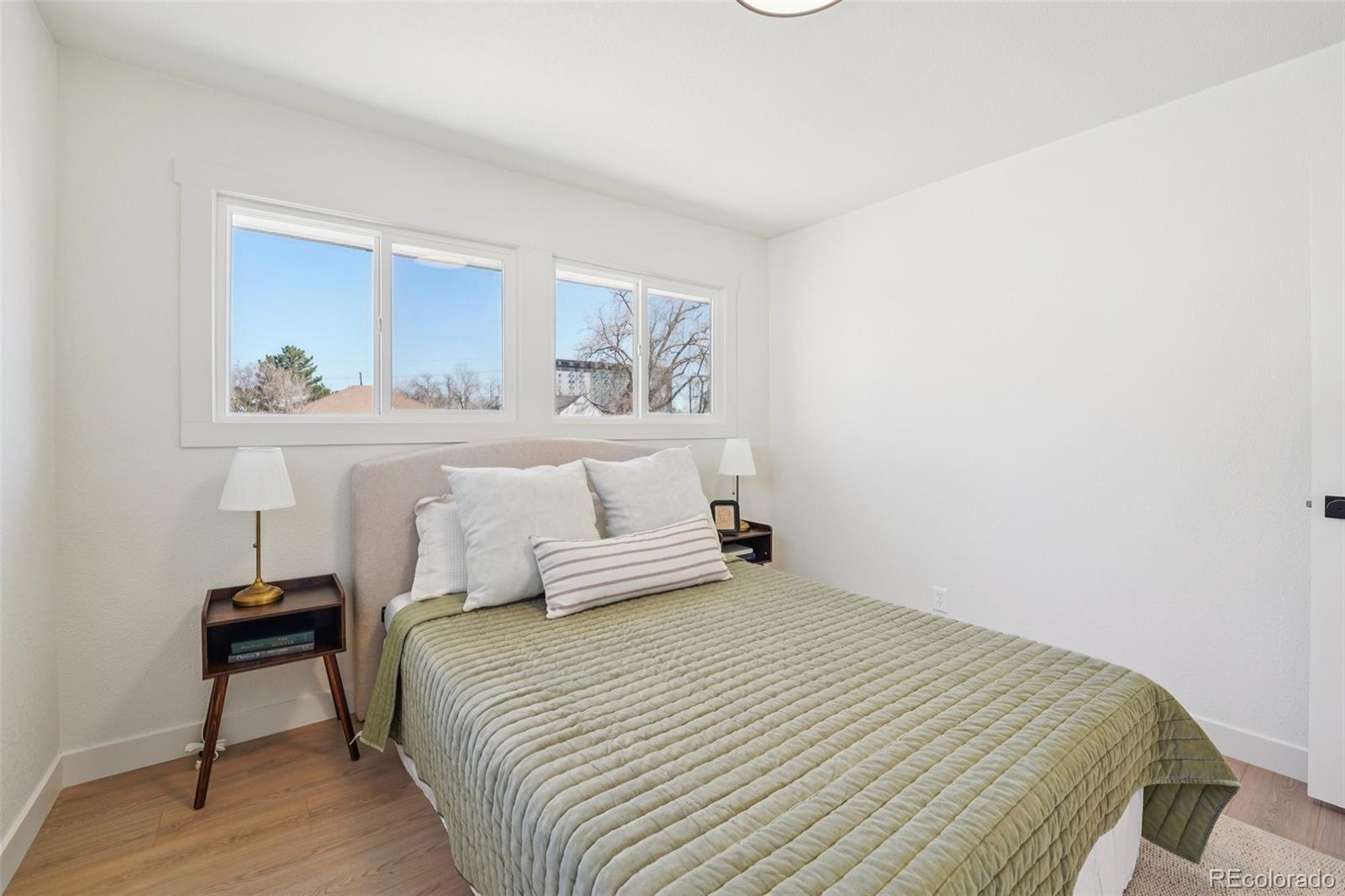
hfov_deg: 104.3
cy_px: 448
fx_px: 523
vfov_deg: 81.2
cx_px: 672
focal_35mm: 14
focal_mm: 14
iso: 160
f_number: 8
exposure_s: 1/30
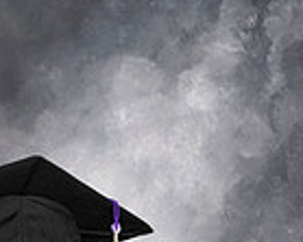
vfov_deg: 5.9
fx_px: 2312
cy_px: 475
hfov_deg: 7.5
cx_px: 4
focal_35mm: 258
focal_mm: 85
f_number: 8
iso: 250
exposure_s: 1/125
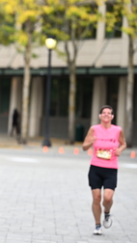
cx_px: -79
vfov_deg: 7.5
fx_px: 1845
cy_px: 123
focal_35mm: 286
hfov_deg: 4.2
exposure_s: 1/2000
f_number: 2.8
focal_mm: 125
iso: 640
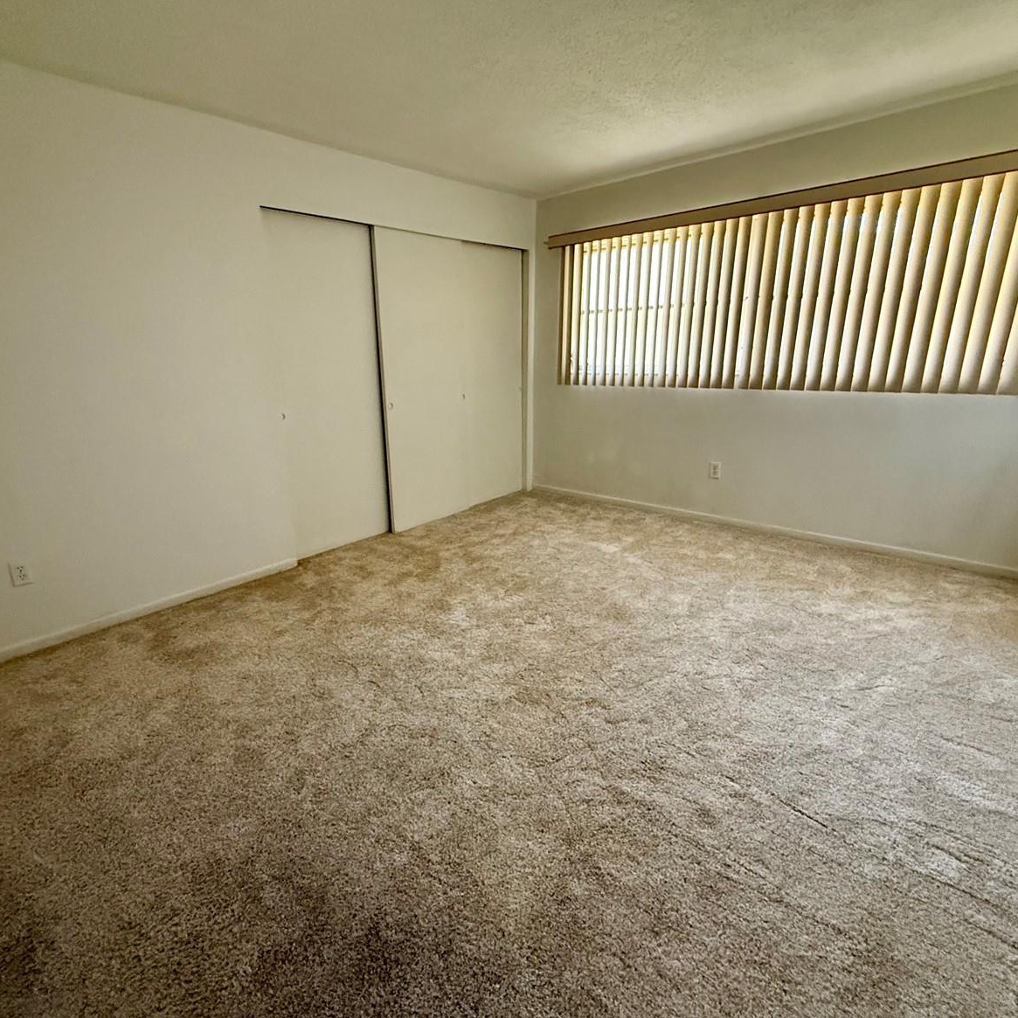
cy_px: 511
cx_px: 452
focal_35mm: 17
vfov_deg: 84.0
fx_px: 566
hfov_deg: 83.6
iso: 640
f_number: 2.2
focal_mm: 2.22
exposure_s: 1/60
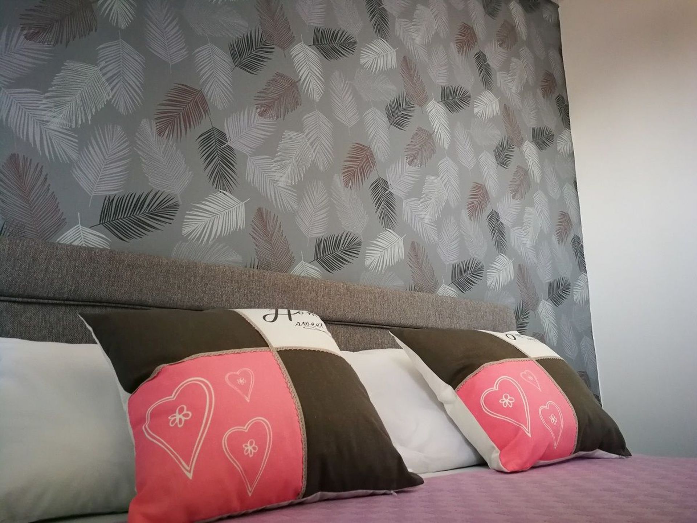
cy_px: 262
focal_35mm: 27
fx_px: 544
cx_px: 348
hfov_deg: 65.3
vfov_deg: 51.4
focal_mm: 3.95
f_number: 2.2
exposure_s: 1/30
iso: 320
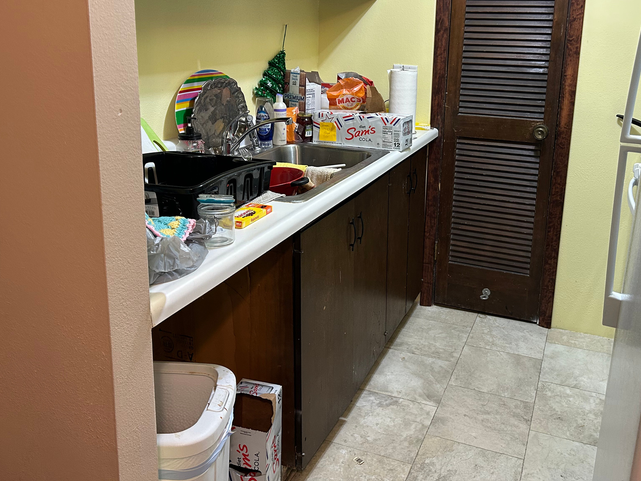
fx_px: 630
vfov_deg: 41.4
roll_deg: -1.4
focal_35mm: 34
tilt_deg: -13.5
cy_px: 167
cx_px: 340
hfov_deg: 53.9
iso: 160
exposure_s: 1/60
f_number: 1.5
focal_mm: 5.7
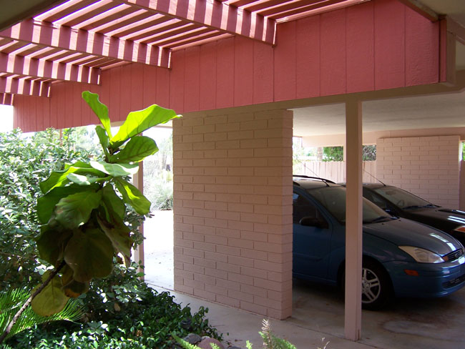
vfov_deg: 43.0
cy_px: 174
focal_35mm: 33
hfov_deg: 55.3
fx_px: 443
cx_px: 232
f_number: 3.4
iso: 80
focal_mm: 5.5
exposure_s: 1/125
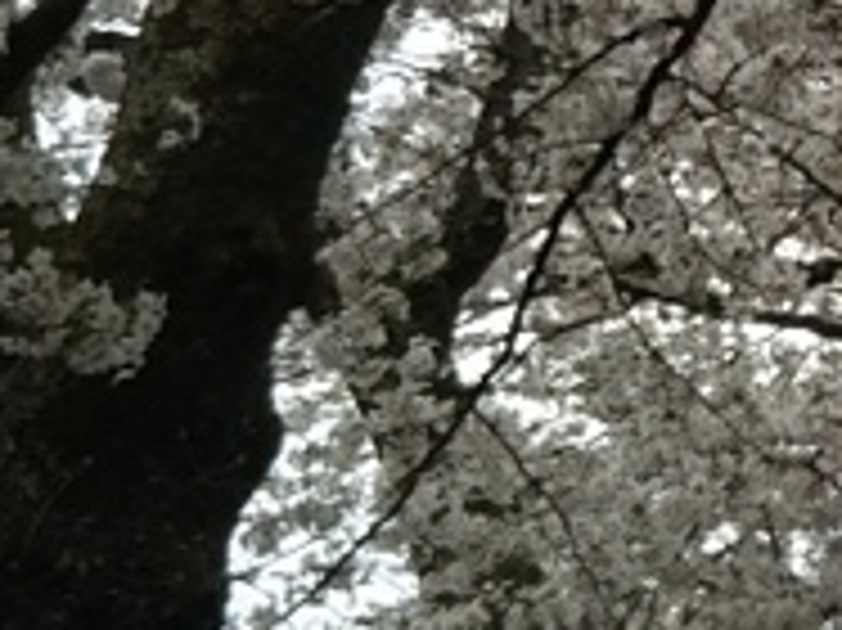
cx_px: 1693
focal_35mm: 193
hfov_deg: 9.6
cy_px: -256
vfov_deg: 7.6
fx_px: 4692
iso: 25
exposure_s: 1/501
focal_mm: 4
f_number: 2.2
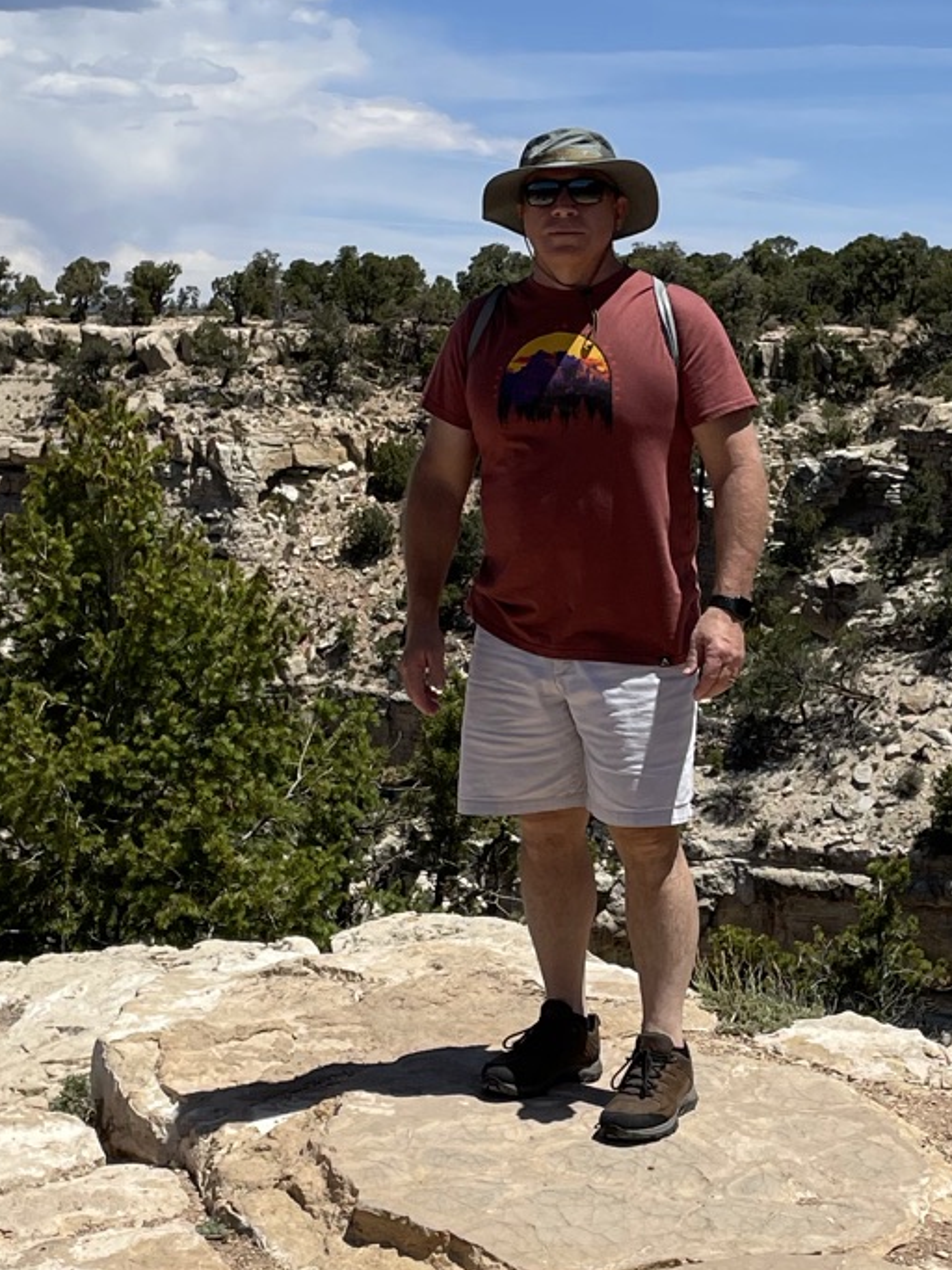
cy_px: 692
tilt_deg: -5.4
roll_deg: -2.4
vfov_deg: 25.0
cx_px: 615
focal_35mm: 78
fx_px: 2861
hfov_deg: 18.8
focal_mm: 4.2
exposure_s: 1/6135
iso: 32
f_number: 1.6
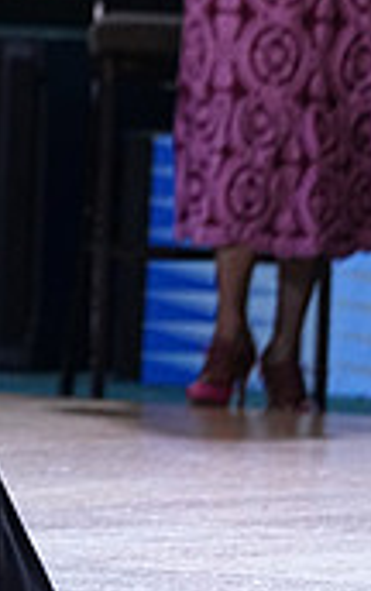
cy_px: -155
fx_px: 10529
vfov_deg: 3.2
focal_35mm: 653
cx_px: -277
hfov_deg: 2.0
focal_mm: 190
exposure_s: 1/400
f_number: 4
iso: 2000
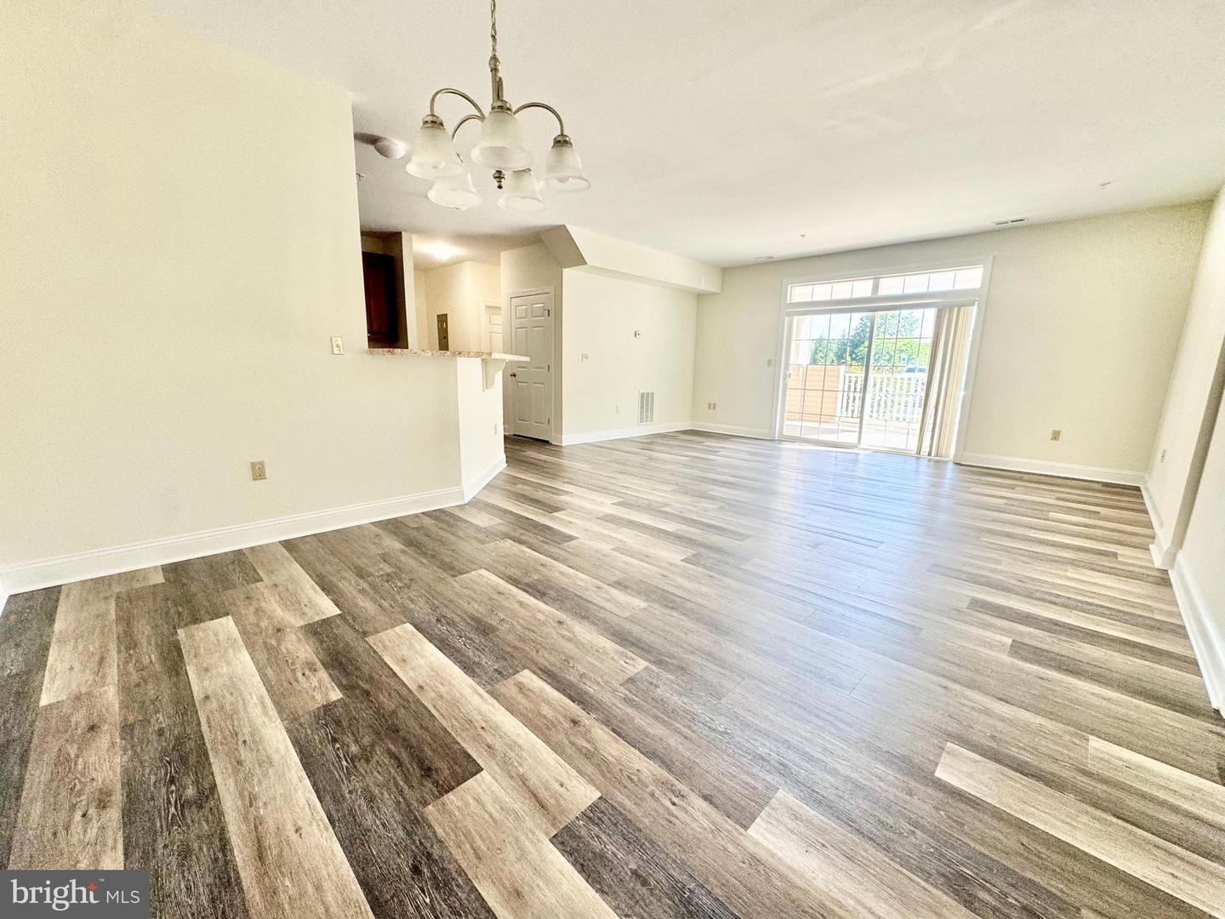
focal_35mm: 14
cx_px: 612
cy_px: 460
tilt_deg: -9.2
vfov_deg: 85.7
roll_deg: -1.1
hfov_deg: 102.1
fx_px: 495
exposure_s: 1/120
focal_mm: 2.22
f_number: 2.2
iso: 100
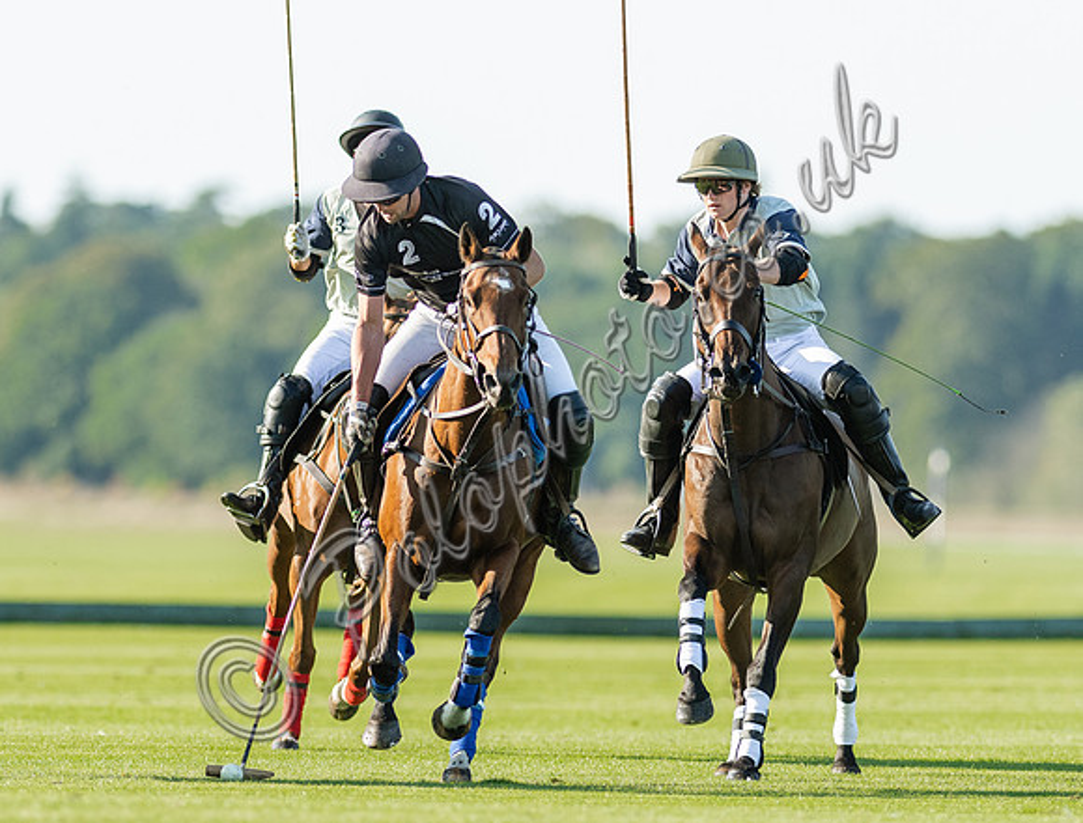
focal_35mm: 645
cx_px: 474
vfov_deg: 2.3
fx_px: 20294
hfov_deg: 3.1
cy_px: 479
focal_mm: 300
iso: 320
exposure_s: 1/1600
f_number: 3.2
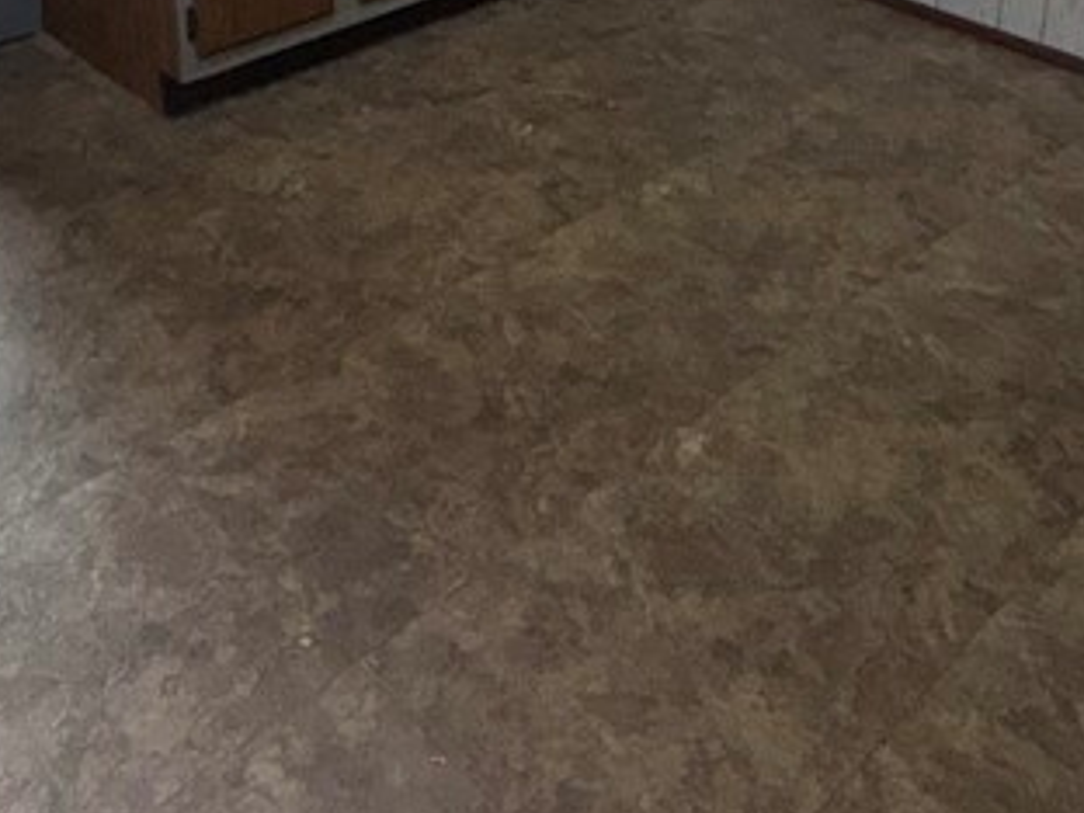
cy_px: -167
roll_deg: -2.4
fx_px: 1440
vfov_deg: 27.6
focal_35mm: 46
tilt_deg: -17.7
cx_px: 559
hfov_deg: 41.2
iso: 80
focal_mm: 2.22
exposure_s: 1/102
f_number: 2.2
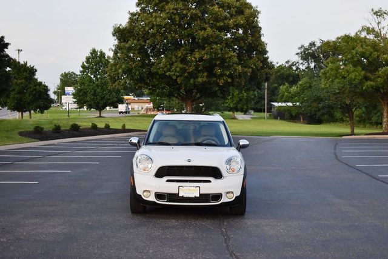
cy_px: 130
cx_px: 194
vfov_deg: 22.6
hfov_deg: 33.4
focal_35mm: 60
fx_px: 647
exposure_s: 1/200
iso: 800
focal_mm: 40
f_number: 5
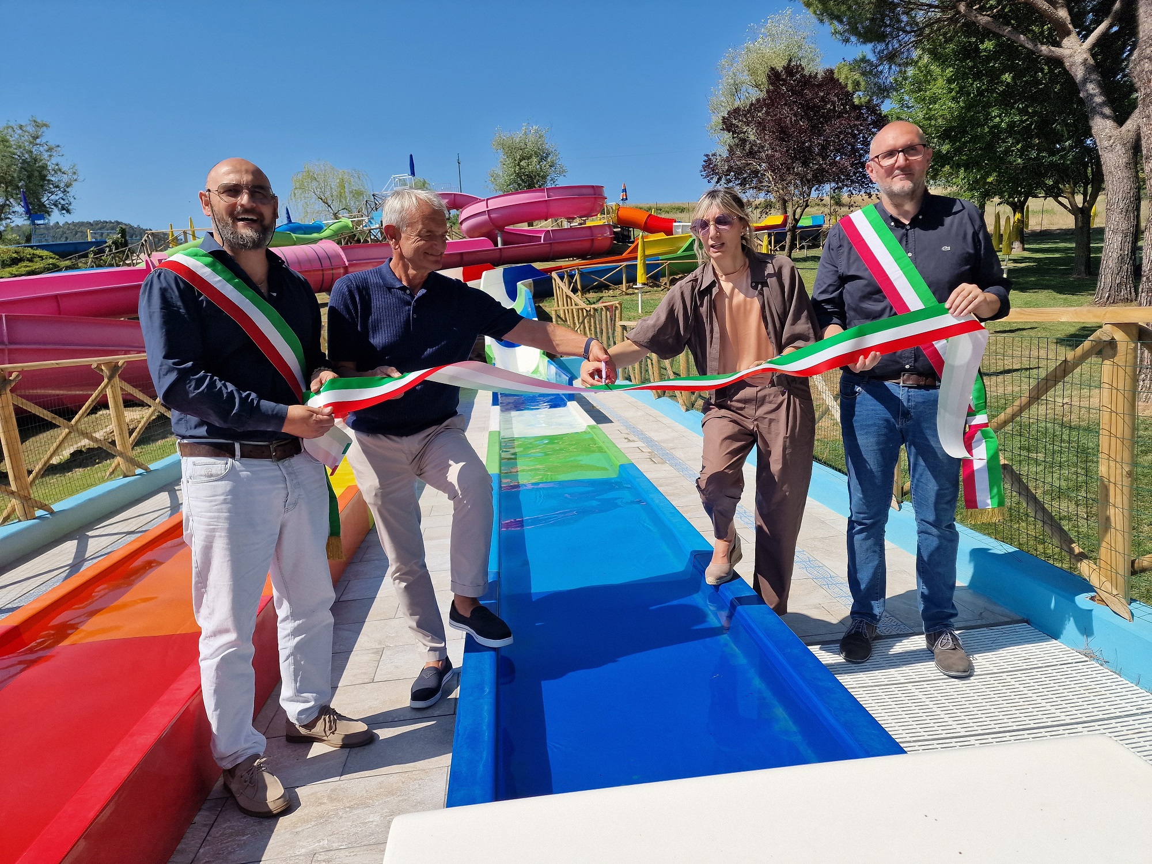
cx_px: 576
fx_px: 765
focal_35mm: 23
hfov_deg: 73.9
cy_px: 432
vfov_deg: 58.9
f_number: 1.8
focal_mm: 6.4
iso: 50
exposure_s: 1/1740
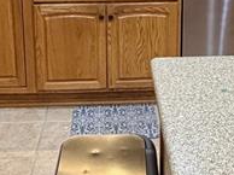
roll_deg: +0.2
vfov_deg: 18.6
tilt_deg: -12.9
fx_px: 500
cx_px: 145
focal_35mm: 74
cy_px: -43
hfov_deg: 26.3
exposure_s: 1/60
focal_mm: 2.22
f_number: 2.2
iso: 200
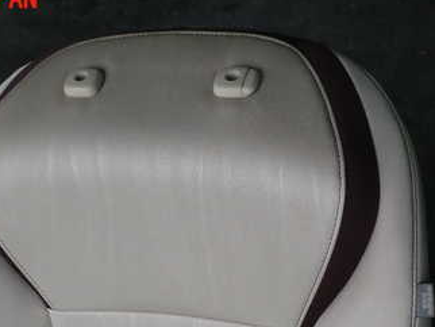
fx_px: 843
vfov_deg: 21.5
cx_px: 197
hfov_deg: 28.9
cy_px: 286
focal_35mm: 67
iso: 125
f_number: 2.5
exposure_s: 1/80
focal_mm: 6.37
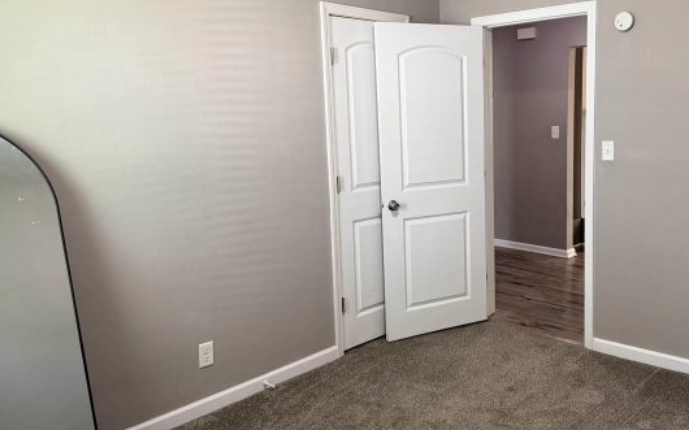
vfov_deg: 39.4
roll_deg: +1.8
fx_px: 601
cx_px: 431
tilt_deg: -7.8
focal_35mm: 32
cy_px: 192
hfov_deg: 58.9
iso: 250
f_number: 1.78
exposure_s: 1/60
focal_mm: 6.76
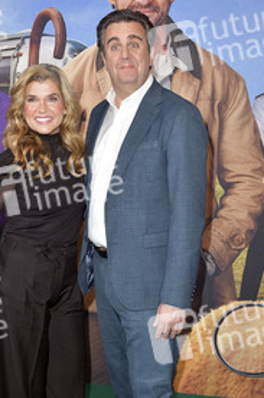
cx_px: 91
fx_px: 640
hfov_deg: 23.2
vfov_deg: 34.3
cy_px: 258
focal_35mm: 58
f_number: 5.6
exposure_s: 1/200
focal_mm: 40
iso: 1600
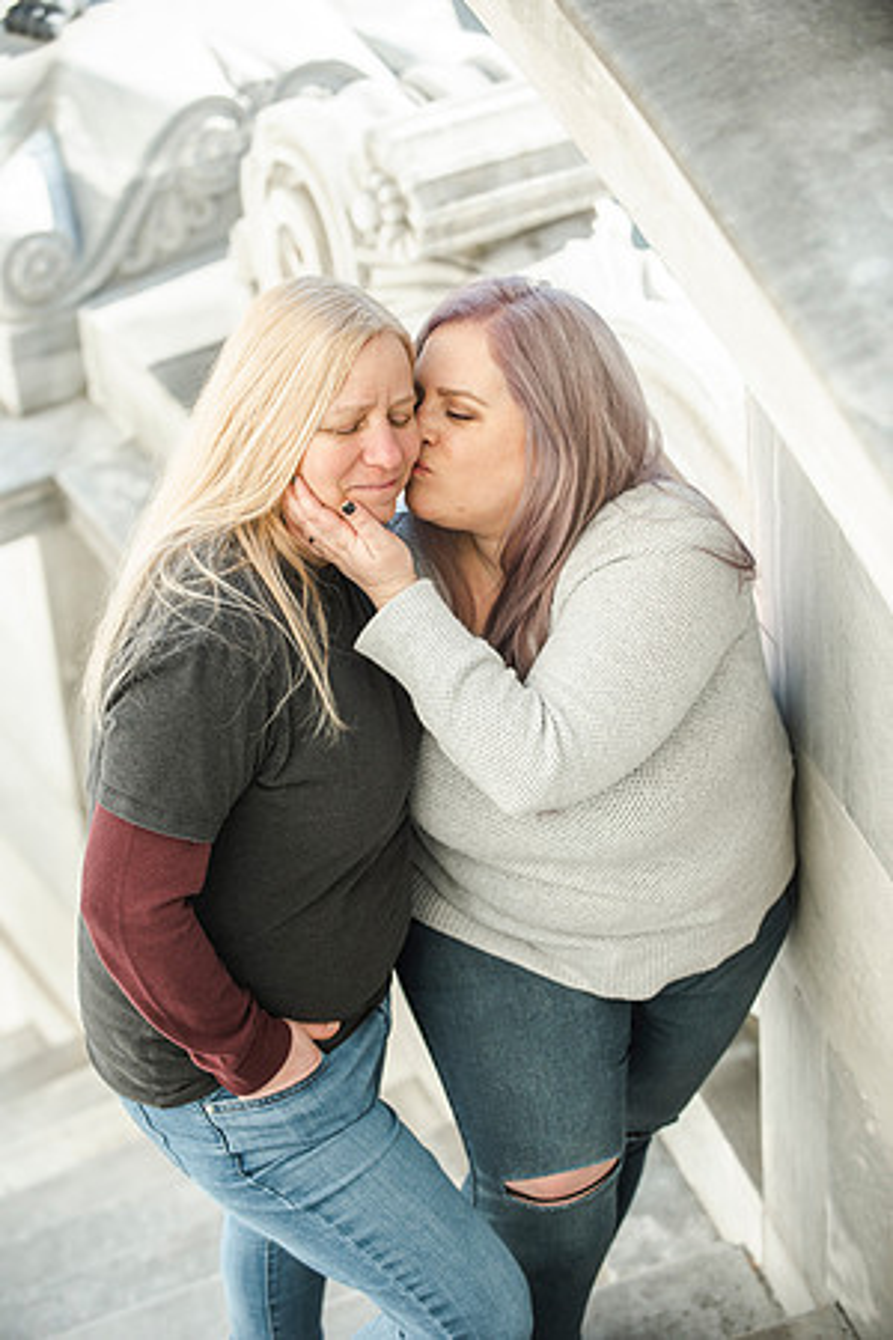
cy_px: 670
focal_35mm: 95
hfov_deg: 14.4
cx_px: 446
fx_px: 3535
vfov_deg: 21.5
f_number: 4
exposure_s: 1/640
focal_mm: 95
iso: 400
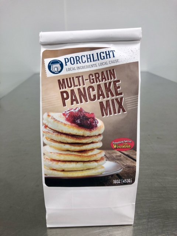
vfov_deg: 63.4
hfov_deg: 49.7
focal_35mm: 28
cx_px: 88
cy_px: 118
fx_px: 191
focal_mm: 3.99
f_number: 1.8
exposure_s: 1/63
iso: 40
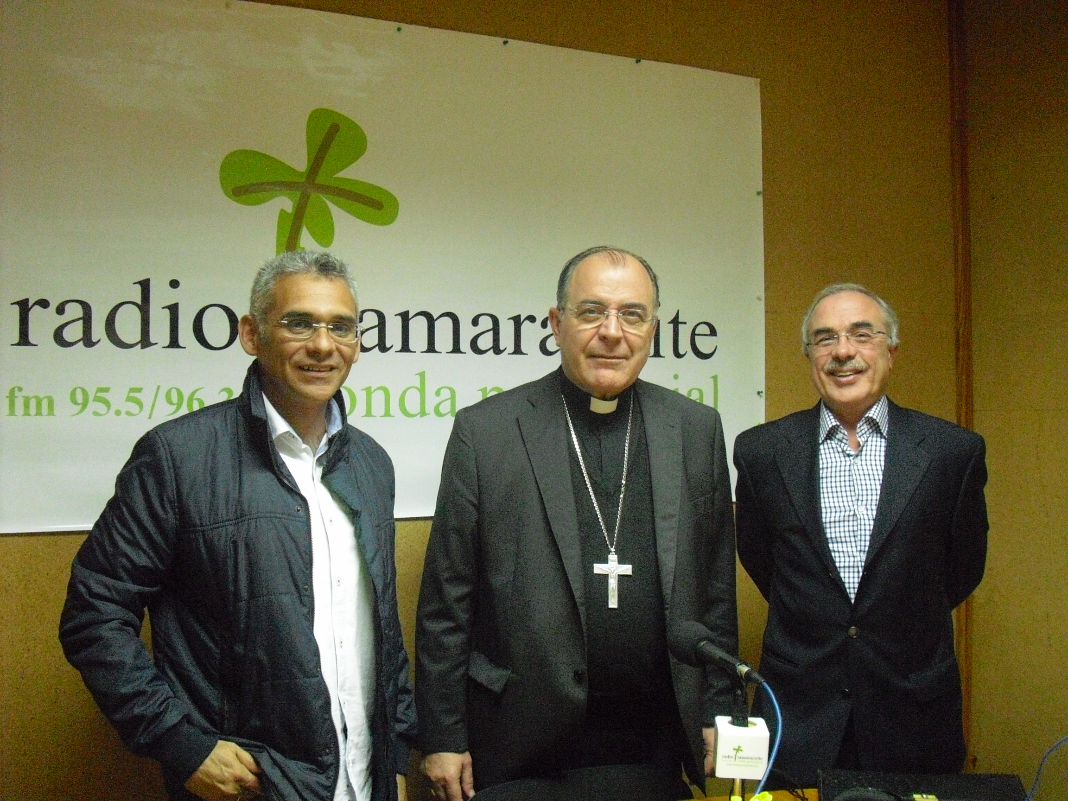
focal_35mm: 38
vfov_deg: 37.7
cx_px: 534
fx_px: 1172
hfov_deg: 49.0
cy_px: 400
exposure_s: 1/60
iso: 800
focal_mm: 6.2
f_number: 2.8
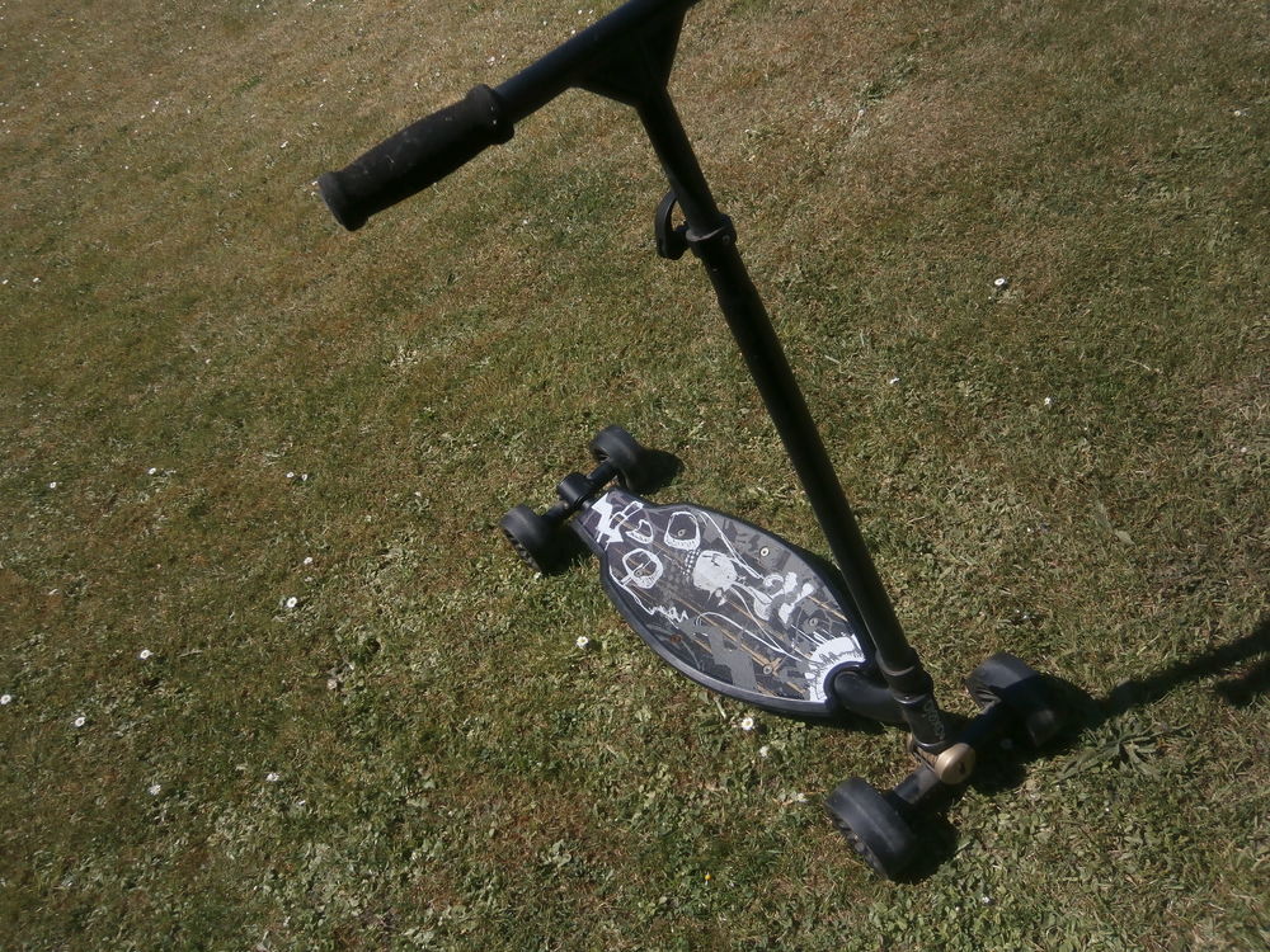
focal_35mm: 26
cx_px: 635
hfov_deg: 67.3
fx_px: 954
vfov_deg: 53.1
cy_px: 476
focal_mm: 4.7
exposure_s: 1/1600
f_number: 2.8
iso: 80
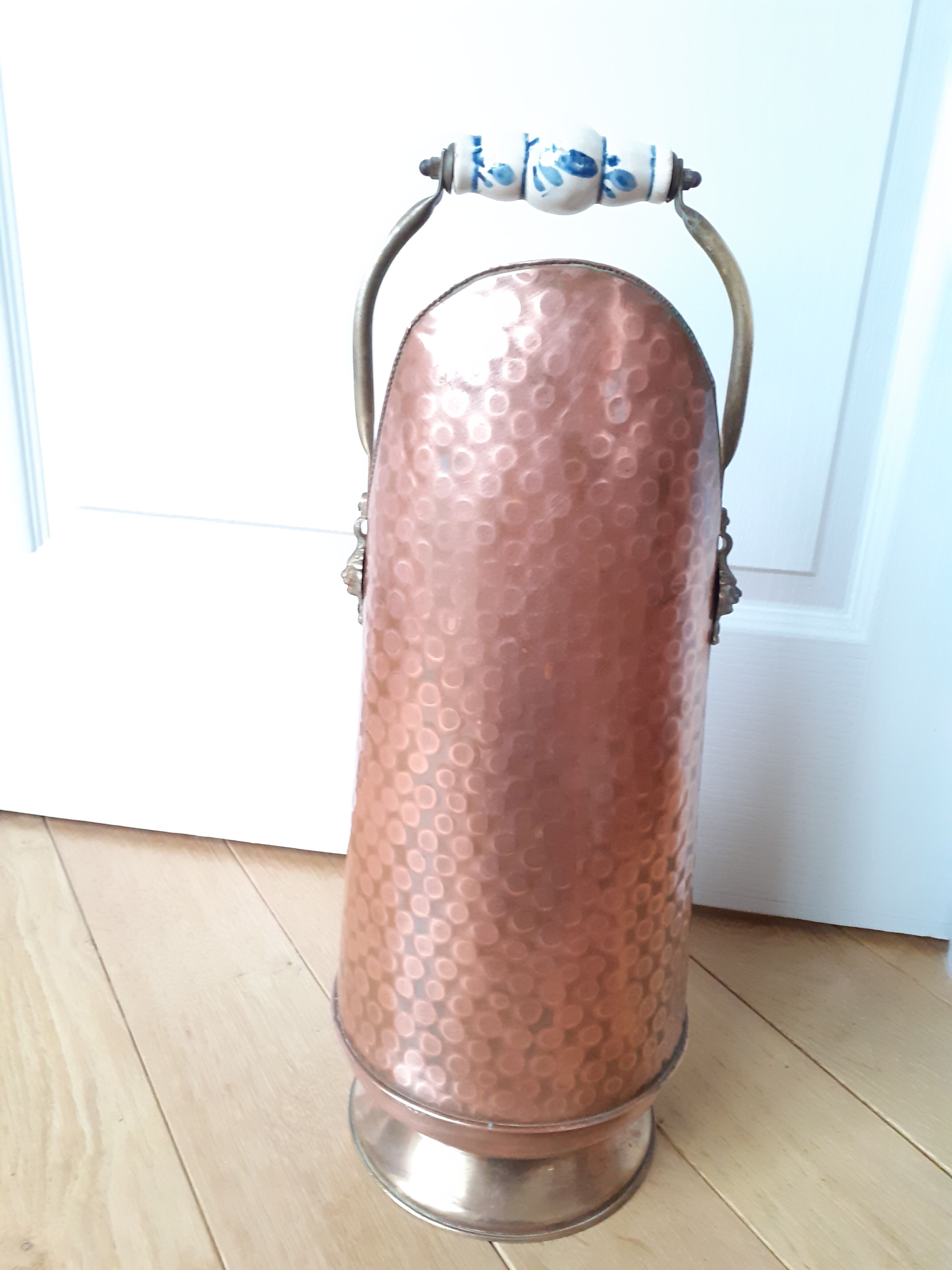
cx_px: 476
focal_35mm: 27
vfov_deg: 65.3
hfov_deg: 51.4
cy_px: 635
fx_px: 990
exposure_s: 1/50
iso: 320
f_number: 1.9
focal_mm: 3.6
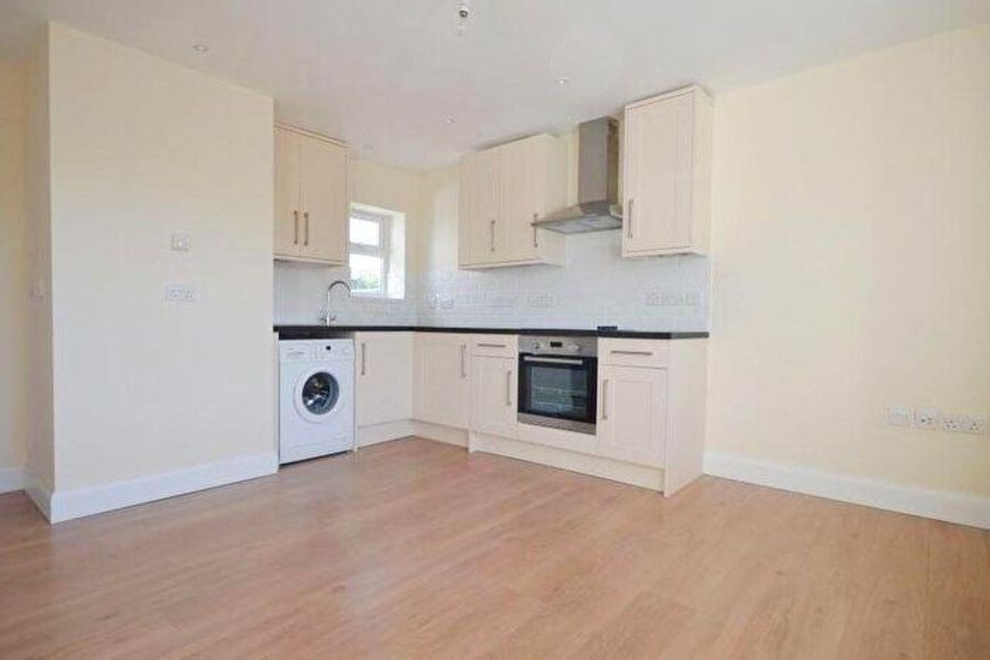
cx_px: 495
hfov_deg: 100.4
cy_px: 330
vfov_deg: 77.4
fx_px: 413
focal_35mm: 15
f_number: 5.6
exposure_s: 1/125
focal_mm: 10
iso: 360
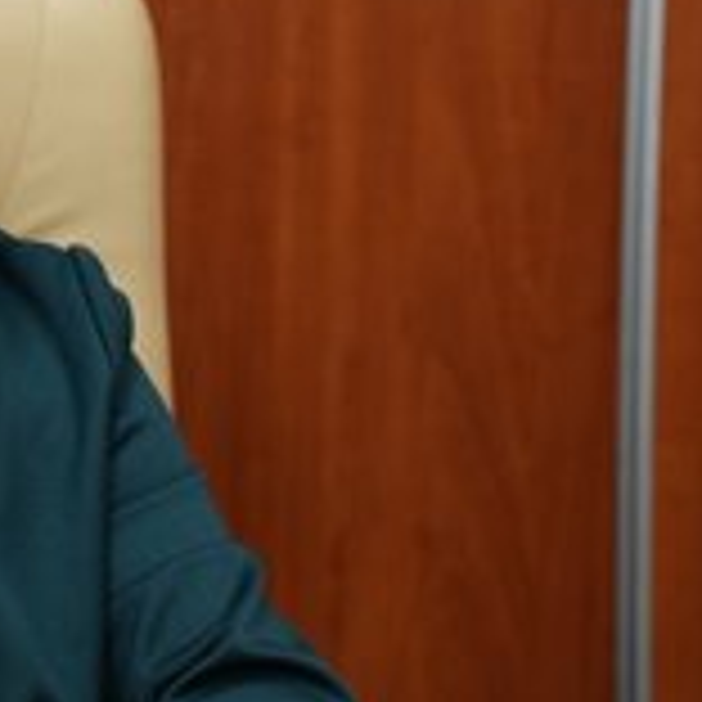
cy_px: 106
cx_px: -81
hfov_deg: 10.6
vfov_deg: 10.7
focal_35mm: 163
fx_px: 3740
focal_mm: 75
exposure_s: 1/160
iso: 1000
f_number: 4
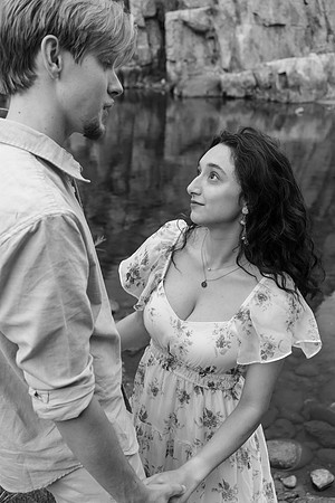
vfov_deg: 54.4
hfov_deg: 37.9
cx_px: 168
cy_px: 252
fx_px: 489
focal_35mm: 35
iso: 800
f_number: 4.5
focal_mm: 35
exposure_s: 1/250
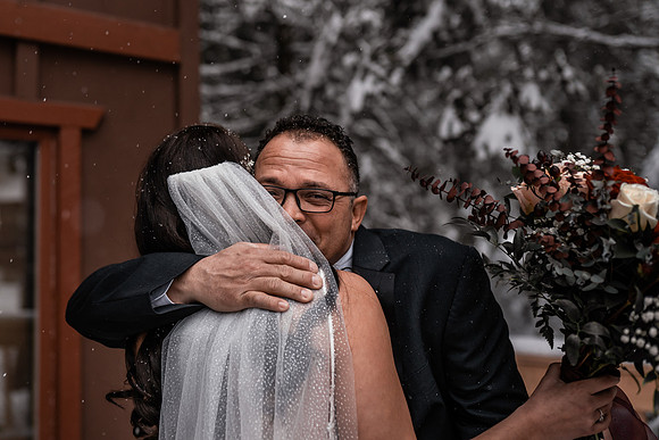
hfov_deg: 44.3
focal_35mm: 44
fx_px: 803
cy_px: 169
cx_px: 248
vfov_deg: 30.5
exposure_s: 1/400
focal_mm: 35
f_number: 2
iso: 200
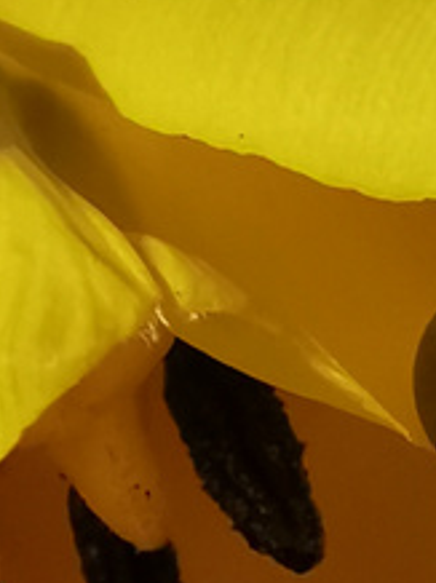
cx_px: 251
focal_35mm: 179
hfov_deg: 8.3
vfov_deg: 11.0
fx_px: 3012
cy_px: 591
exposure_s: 1/2353
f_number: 2.2
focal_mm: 2.35
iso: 50
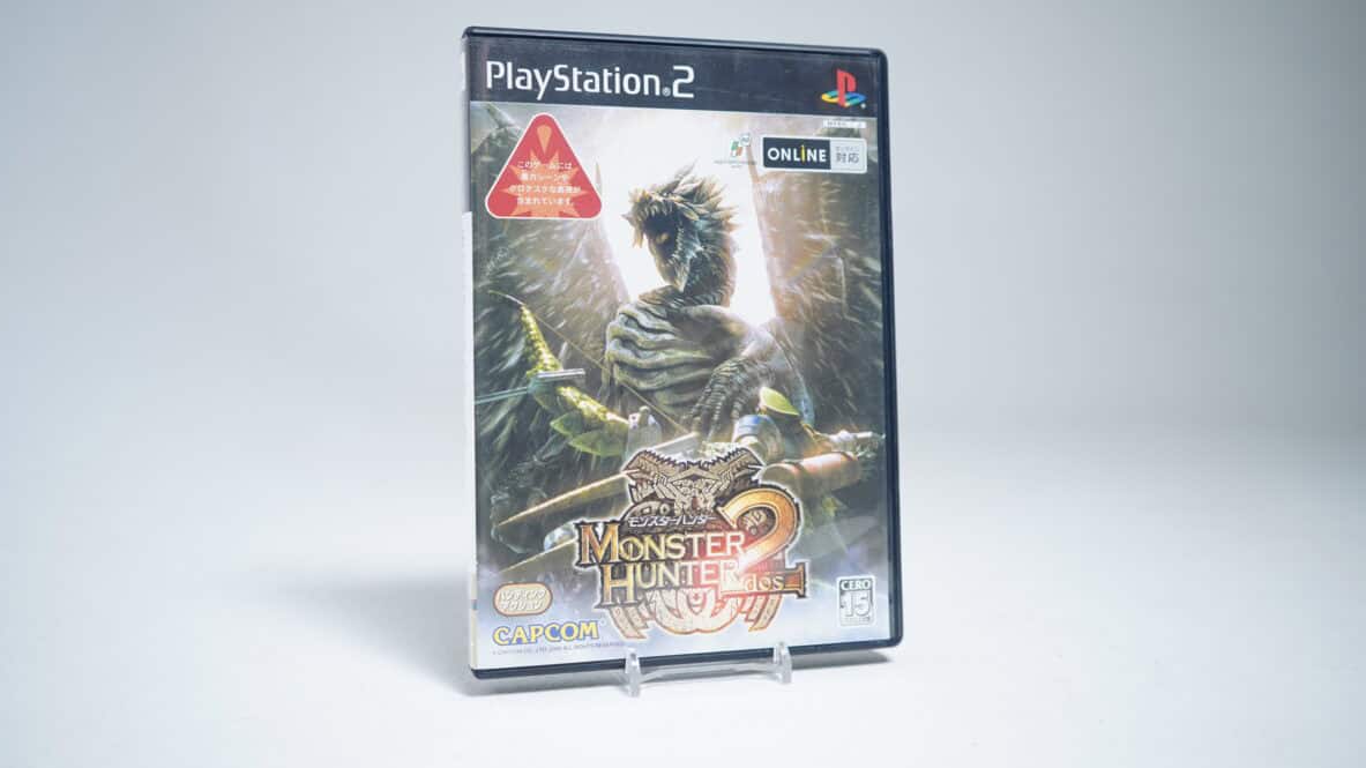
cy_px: 350
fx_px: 1231
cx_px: 684
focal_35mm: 34
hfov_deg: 58.0
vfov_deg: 34.6
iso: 400
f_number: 4
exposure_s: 1/30
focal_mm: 32
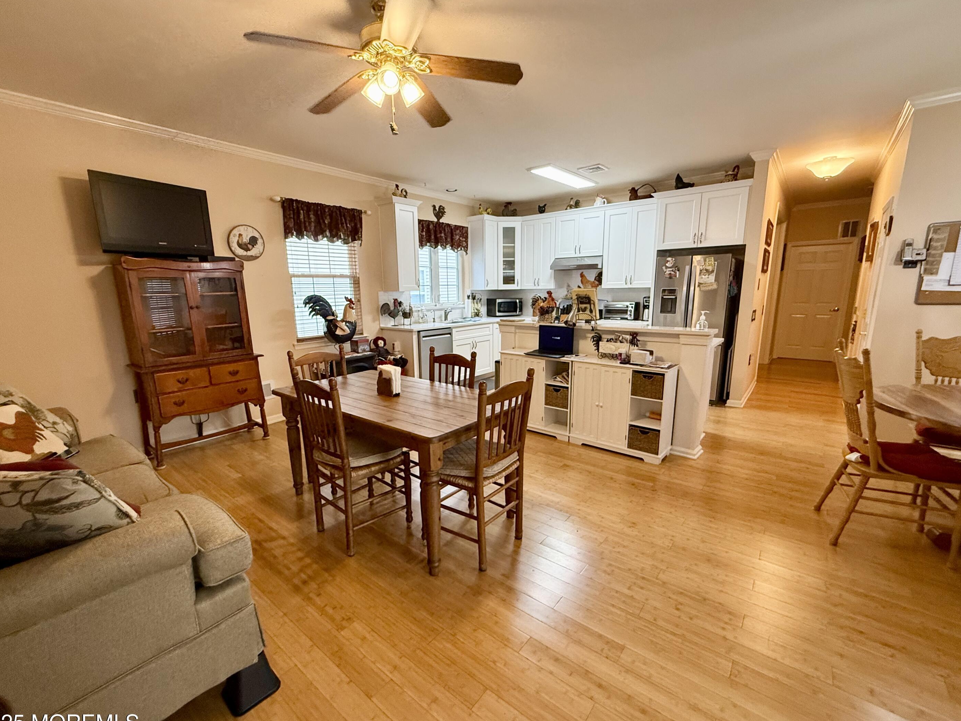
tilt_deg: -11.0
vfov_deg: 81.7
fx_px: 416
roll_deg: +0.3
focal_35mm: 15
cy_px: 372
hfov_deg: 98.2
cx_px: 474
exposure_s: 1/120
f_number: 2.2
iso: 400
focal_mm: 2.22
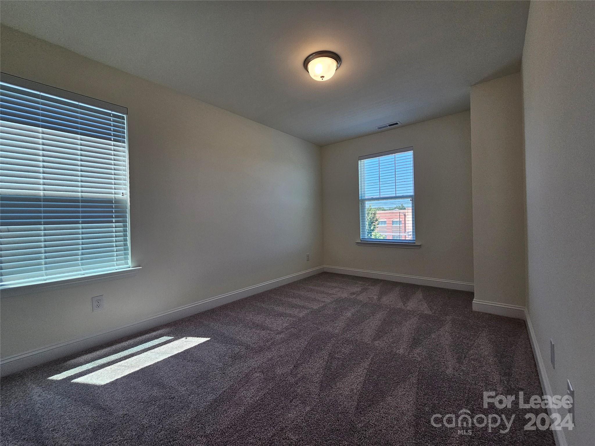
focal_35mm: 13
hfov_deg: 106.2
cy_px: 223
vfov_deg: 89.9
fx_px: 223
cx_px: 298
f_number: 2.2
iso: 125
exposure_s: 1/207
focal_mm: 2.2
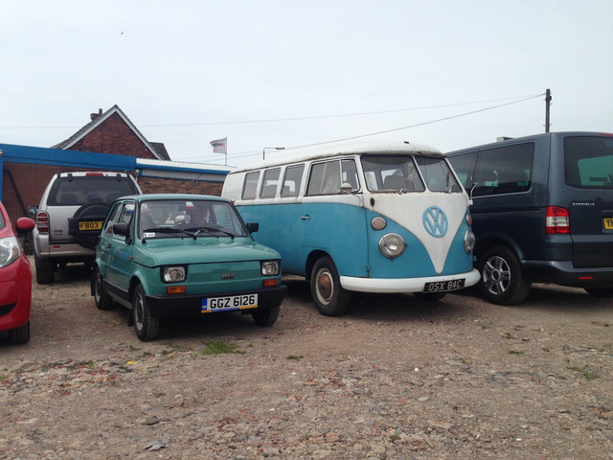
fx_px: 584
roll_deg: -0.5
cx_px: 306
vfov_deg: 42.9
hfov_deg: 55.4
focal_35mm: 33
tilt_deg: +2.2
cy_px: 230
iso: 50
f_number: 2.4
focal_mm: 4.12
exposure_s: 1/1869
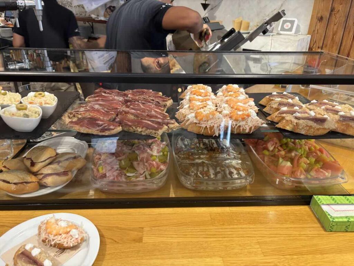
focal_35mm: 26
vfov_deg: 53.1
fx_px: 266
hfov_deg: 67.3
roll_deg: -1.6
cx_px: 177
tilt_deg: -25.3
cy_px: 133
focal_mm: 5.96
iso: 125
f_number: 1.6
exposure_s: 1/50
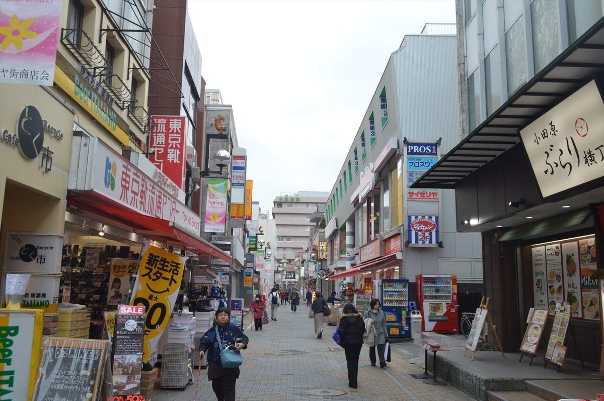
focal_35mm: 30
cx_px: 302
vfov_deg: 43.5
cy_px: 200
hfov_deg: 62.0
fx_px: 503
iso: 400
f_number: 8
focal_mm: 20
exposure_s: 1/250
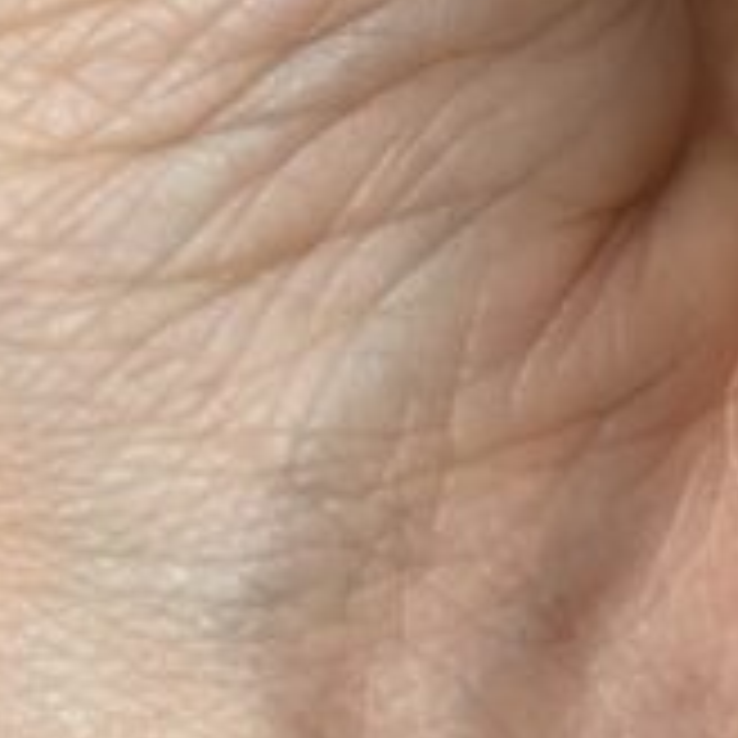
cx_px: 1390
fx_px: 8515
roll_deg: -2.5
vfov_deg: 4.8
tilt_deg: -43.0
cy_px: -1377
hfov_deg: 4.9
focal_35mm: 353
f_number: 2.2
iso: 80
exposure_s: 1/100
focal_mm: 7.5
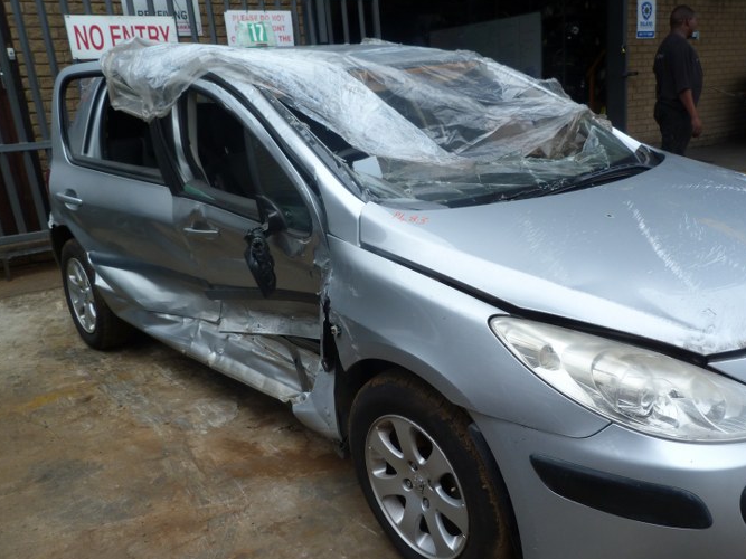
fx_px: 646
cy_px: 312
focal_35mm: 30
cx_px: 422
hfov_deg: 59.8
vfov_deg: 46.7
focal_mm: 4.5
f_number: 4
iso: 80
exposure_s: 1/100
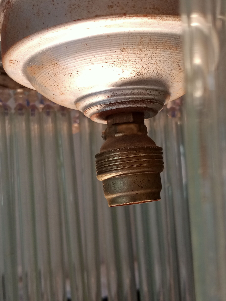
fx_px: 418
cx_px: 133
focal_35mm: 48
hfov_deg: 30.2
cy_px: 153
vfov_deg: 39.7
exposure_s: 1/104
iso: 108
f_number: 1.8
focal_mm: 4.05
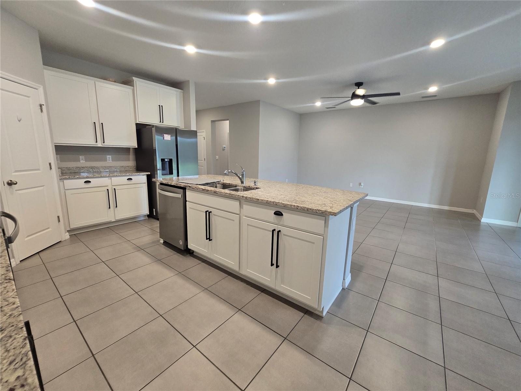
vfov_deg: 89.9
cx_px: 260
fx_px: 196
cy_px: 196
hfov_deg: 106.2
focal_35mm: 13
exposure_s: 1/60
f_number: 2.2
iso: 250
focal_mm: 2.2
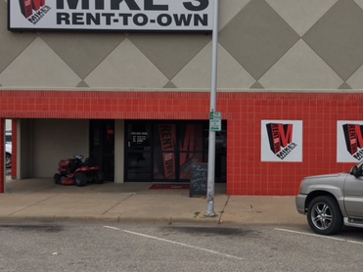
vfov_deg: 29.1
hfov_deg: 37.8
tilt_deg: +0.6
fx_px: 524
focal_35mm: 50
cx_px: 238
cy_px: 137
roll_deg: -0.2
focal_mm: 4.15
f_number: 2.2
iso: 25
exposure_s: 1/810
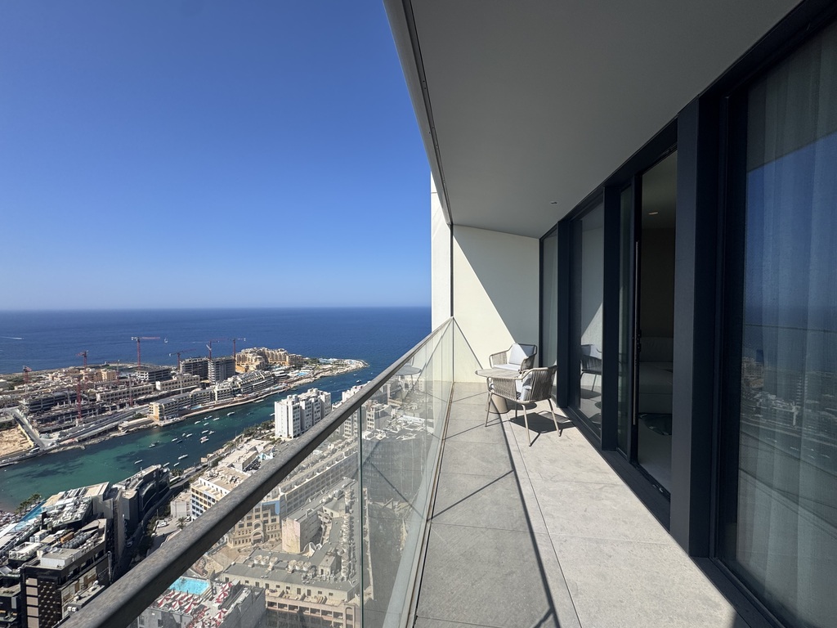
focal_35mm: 14
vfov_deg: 85.7
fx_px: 339
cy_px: 314
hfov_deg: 102.1
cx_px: 418
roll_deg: +0.0
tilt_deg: -2.0
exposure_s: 1/2985
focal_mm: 2.22
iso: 50
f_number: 2.2
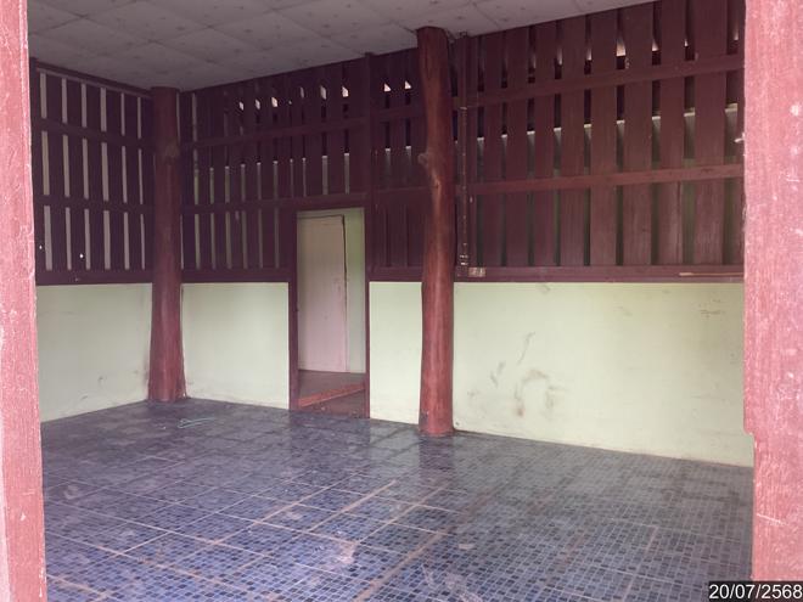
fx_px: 673
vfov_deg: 48.2
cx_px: 402
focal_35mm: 29
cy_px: 301
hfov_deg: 61.7
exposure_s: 1/60
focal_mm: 3
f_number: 1.8
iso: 125
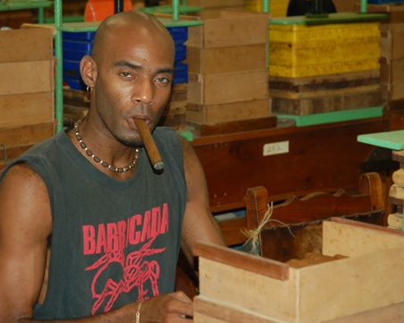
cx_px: 139
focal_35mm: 131
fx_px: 1567
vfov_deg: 11.8
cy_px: 165
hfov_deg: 14.7
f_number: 4.5
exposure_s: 1/60
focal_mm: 70
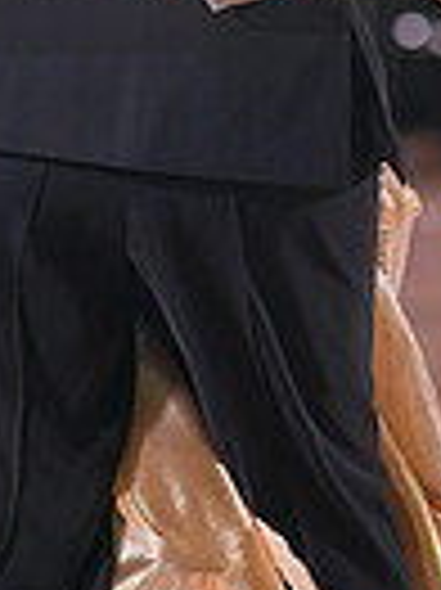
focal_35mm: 472
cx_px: 245
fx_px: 8031
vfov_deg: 4.2
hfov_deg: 3.1
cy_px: -95
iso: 1000
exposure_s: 1/500
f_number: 2.8
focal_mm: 111
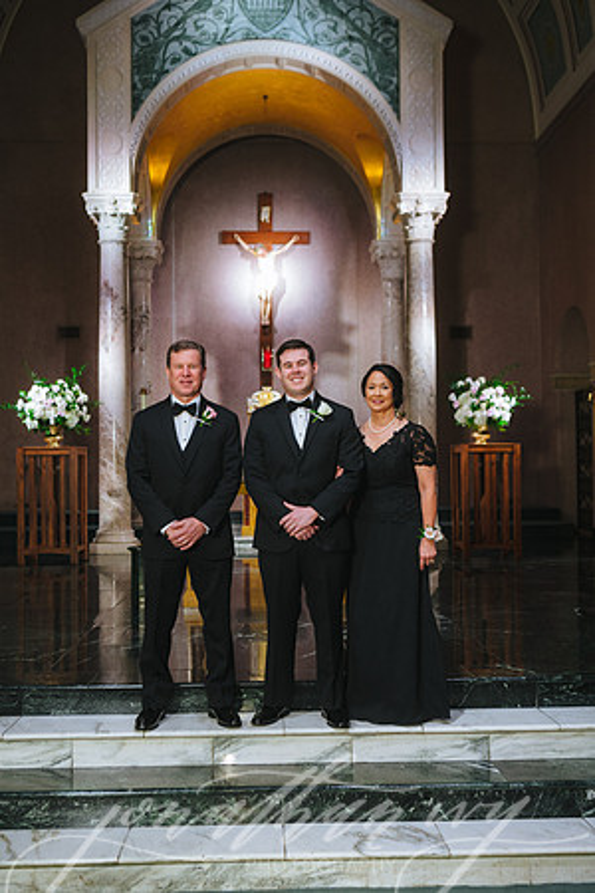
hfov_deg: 31.9
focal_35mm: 42
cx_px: 298
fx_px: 1041
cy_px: 446
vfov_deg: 46.4
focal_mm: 42
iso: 1250
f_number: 4
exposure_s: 1/125
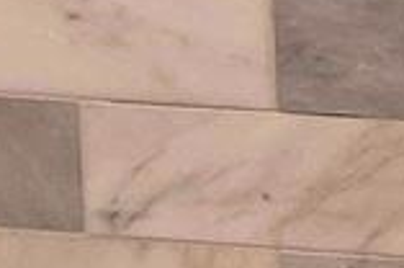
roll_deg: +0.2
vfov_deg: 4.6
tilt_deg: -5.6
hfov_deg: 6.7
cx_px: 1408
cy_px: -902
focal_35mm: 265
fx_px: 2968
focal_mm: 4.25
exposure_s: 1/62
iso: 40
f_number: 1.8
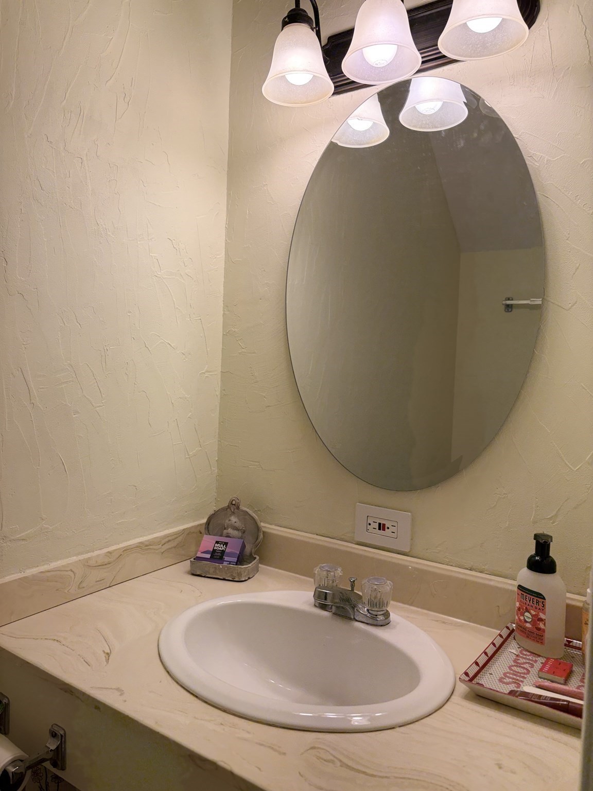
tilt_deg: -0.3
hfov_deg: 53.1
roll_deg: -2.2
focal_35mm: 26
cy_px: 396
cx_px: 296
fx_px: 594
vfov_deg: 67.3
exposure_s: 1/214
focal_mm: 5.96
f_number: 1.6
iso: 50
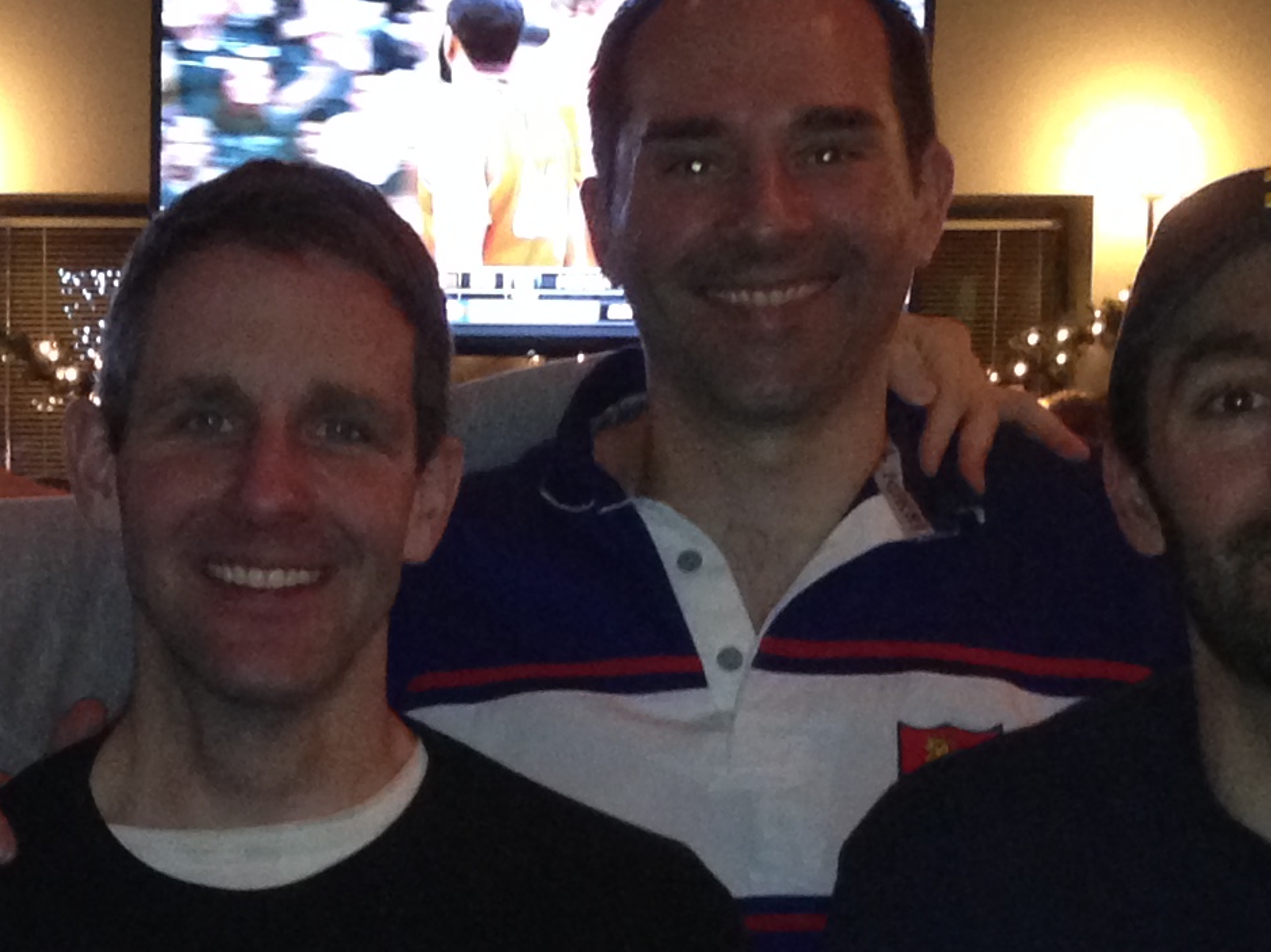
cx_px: 212
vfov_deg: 12.5
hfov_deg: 17.0
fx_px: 4221
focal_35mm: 115
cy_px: 1229
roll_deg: +0.1
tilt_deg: -8.0
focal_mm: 4.12
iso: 250
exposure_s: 1/16
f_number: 2.4
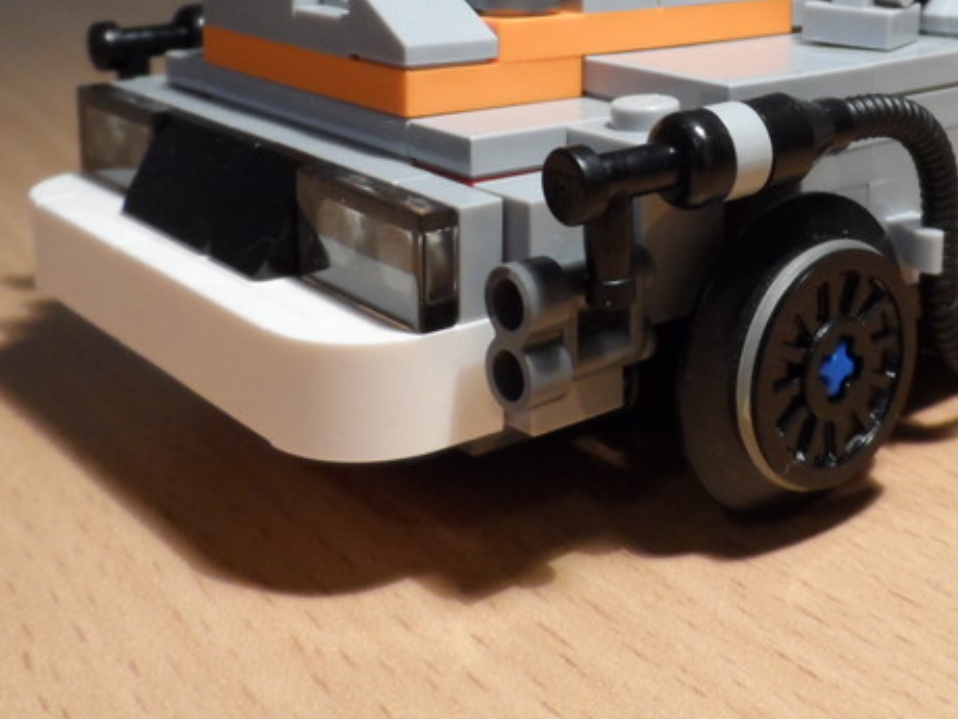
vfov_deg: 29.6
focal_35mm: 47
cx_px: 721
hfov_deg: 39.3
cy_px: 78
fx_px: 1301
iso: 200
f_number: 3.2
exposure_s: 1/20
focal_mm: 4
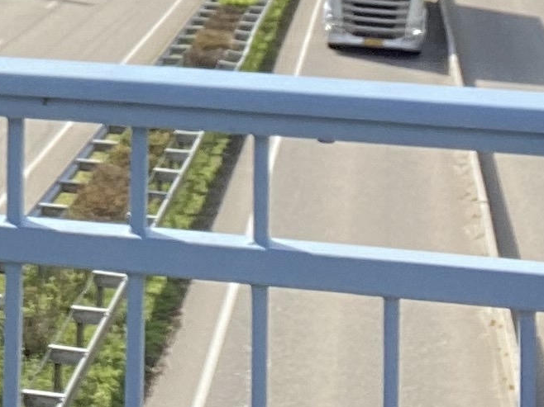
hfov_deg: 13.2
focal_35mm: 141
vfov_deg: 10.0
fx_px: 2215
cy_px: -282
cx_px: -270
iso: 25
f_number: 2.2
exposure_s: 1/659
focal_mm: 2.71
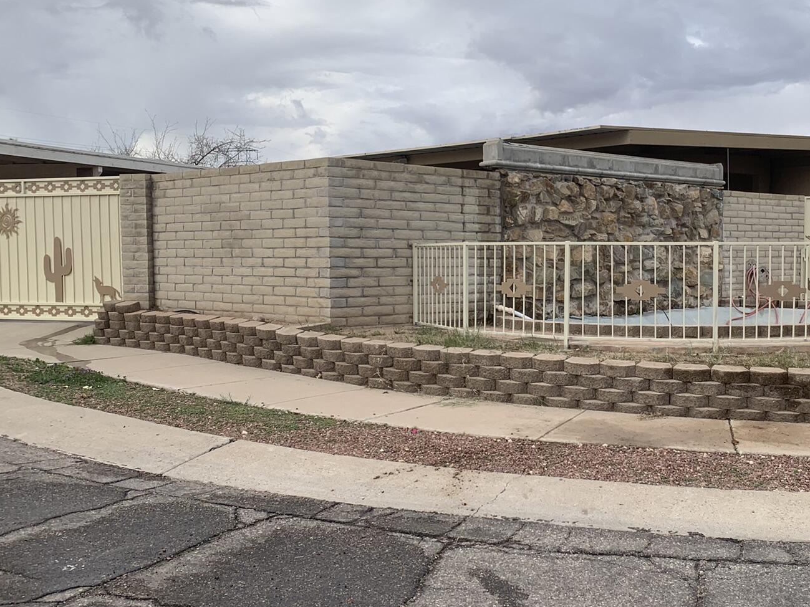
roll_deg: +0.2
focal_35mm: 41
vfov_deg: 35.1
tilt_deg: -1.0
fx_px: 959
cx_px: 554
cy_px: 317
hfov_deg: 44.9
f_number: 1.8
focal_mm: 4.25
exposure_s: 1/1812
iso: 25
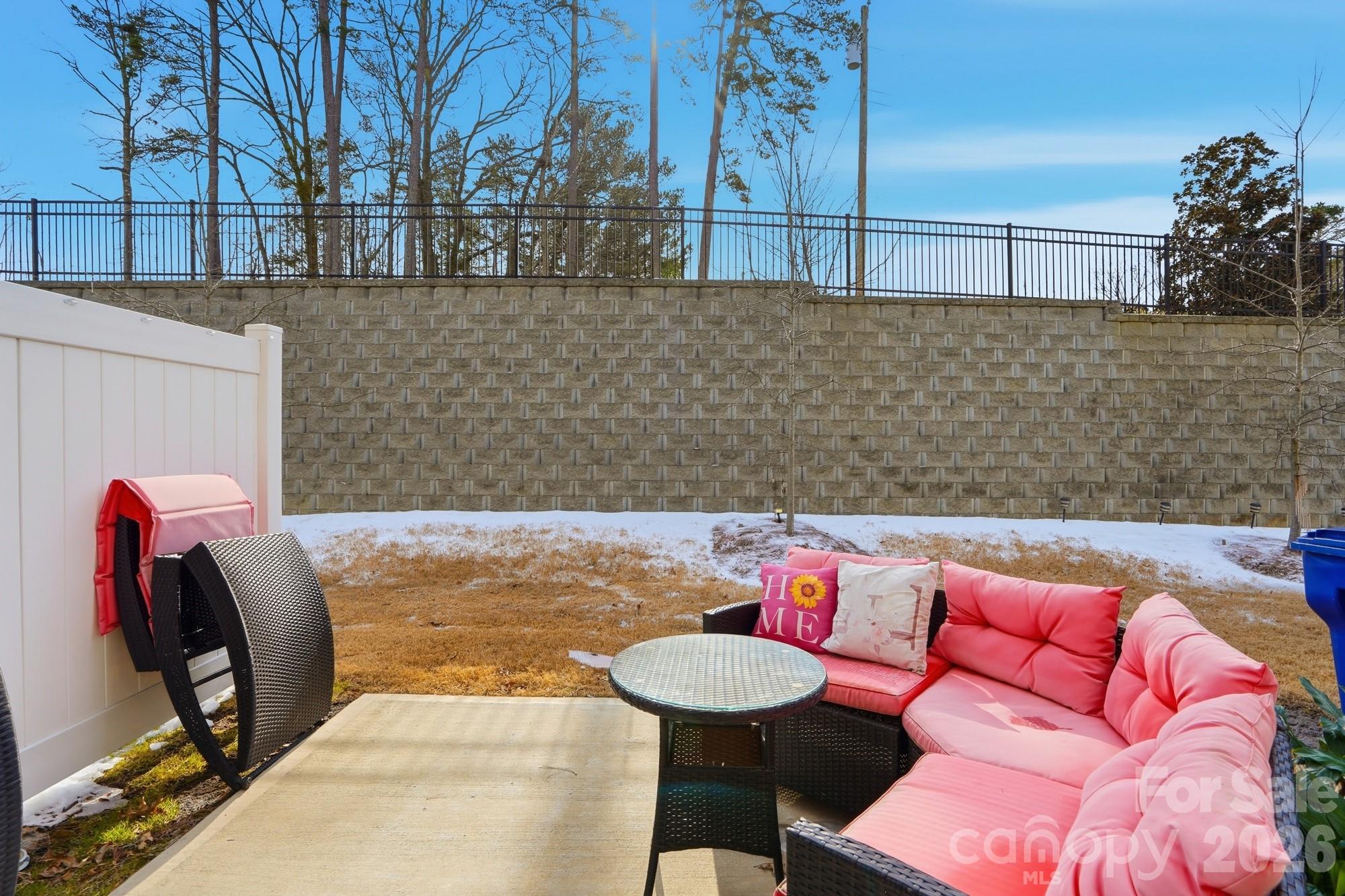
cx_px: 672
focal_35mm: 16
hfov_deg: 96.7
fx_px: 598
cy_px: 448
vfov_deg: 73.7
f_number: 11
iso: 50
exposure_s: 1/640
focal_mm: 16
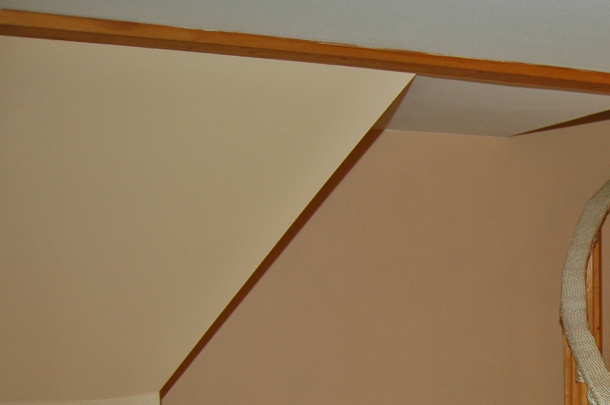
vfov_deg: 23.1
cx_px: 618
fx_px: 965
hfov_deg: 32.2
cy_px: 365
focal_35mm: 57
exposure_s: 1/50
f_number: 4
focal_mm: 18
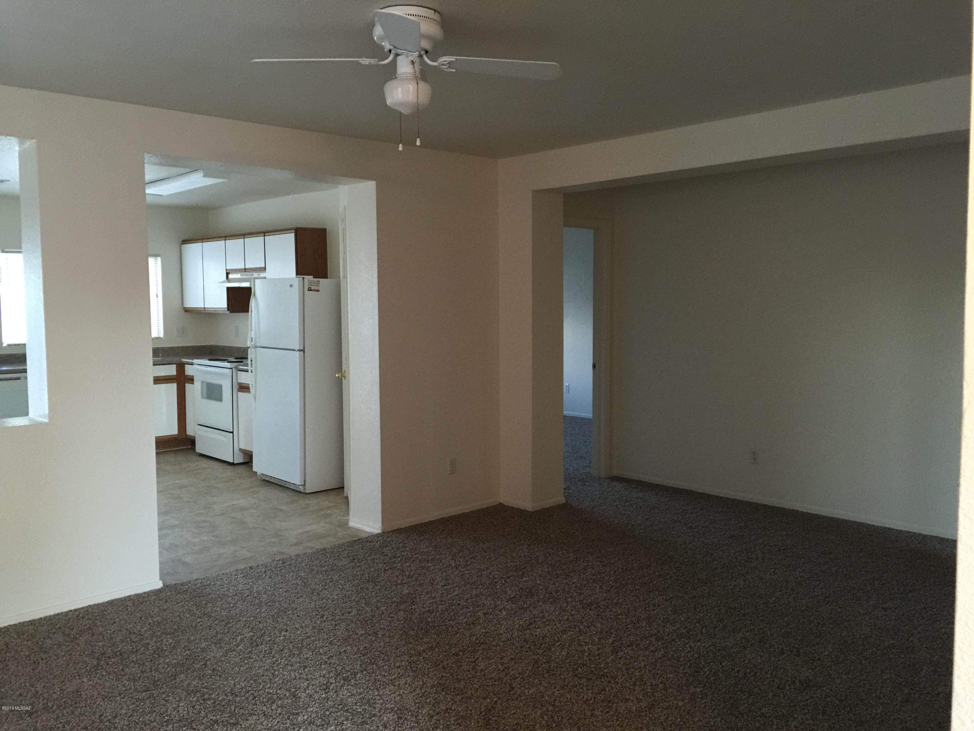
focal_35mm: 29
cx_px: 487
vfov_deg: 48.2
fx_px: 816
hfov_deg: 61.7
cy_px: 366
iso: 125
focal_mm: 4.15
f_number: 2.2
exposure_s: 1/8
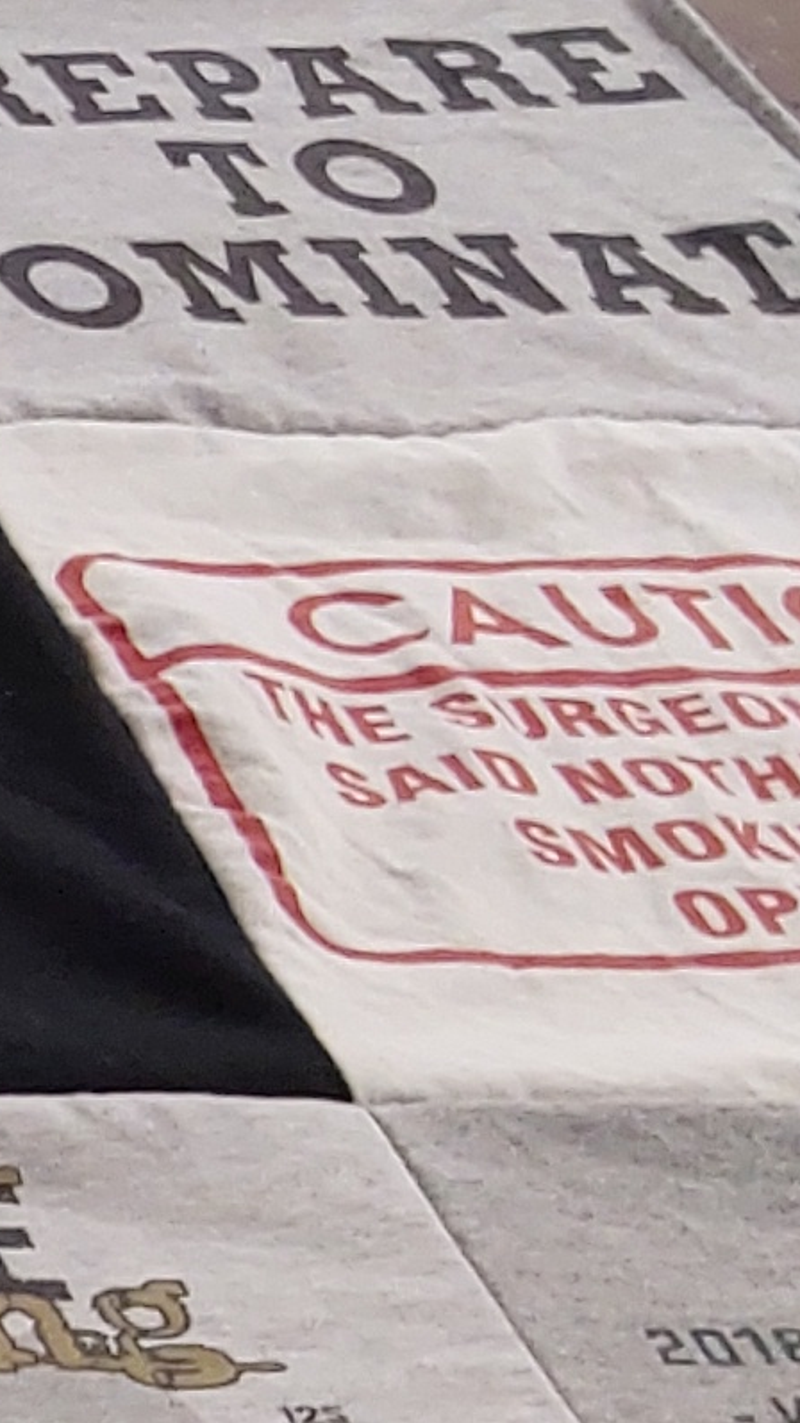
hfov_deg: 7.9
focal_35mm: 125
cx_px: -1855
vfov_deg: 16.7
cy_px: 1527
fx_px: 4716
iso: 80
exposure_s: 1/50
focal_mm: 2.91
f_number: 1.9
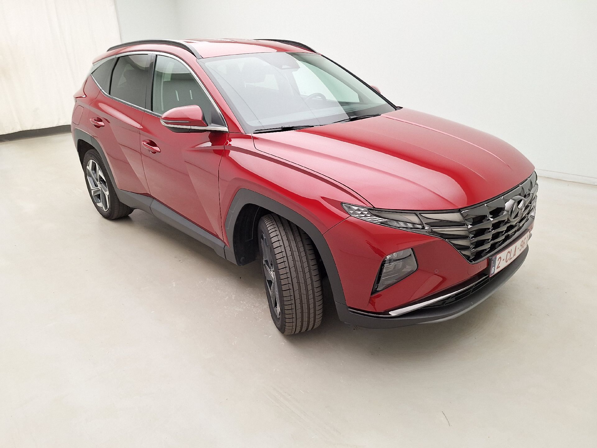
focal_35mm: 23
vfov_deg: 58.9
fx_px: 397
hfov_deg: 73.9
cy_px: 224
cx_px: 298
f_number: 1.8
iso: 64
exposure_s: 1/100
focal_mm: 5.54
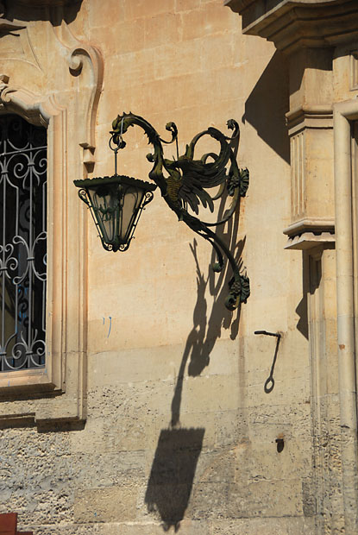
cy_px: 268
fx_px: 1673
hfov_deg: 12.2
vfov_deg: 18.2
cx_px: 179
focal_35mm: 112
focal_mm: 75
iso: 200
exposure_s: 1/1250
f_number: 5
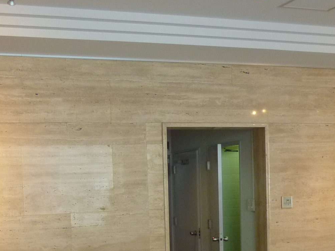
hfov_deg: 36.2
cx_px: 67
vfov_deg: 27.6
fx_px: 494
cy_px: 221
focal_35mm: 51
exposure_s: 1/30
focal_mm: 4.1
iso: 200
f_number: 3.3
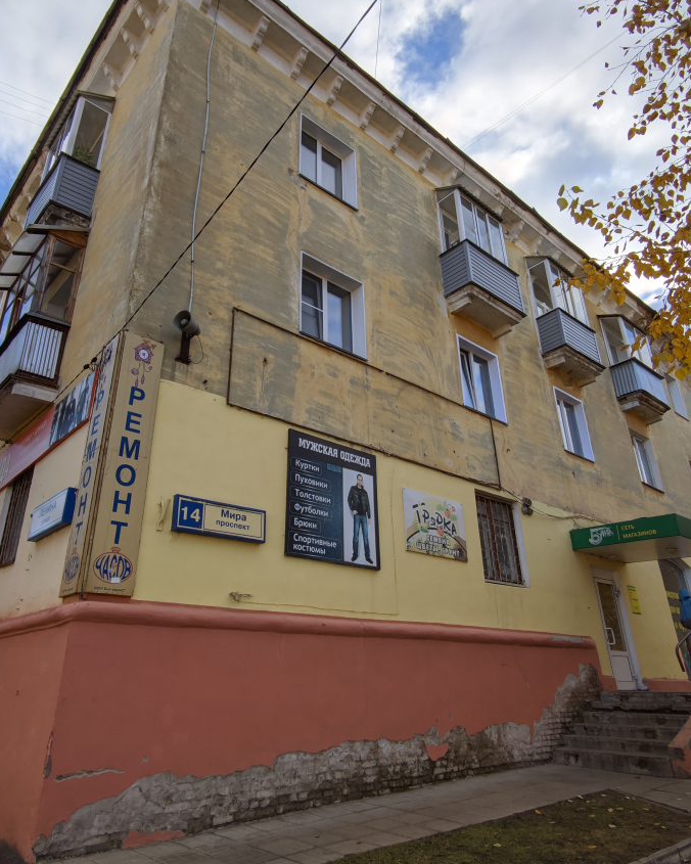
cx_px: 328
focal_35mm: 24
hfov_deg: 58.7
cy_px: 396
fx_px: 614
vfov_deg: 70.2
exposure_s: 1/678
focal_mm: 2.35
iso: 78
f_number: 2.2
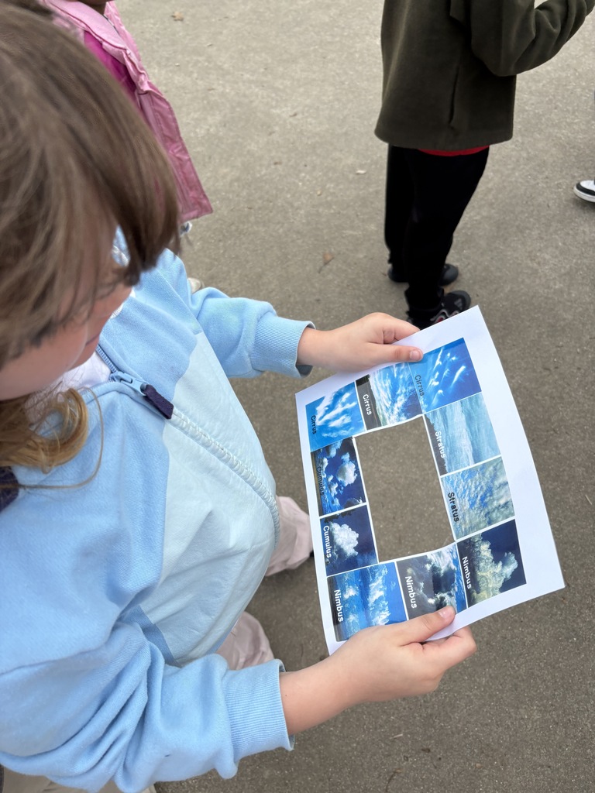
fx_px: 596
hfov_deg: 53.1
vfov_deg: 67.3
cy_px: 396
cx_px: 298
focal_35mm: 26
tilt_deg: -55.6
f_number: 1.6
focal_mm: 5.96
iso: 50
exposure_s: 1/1626
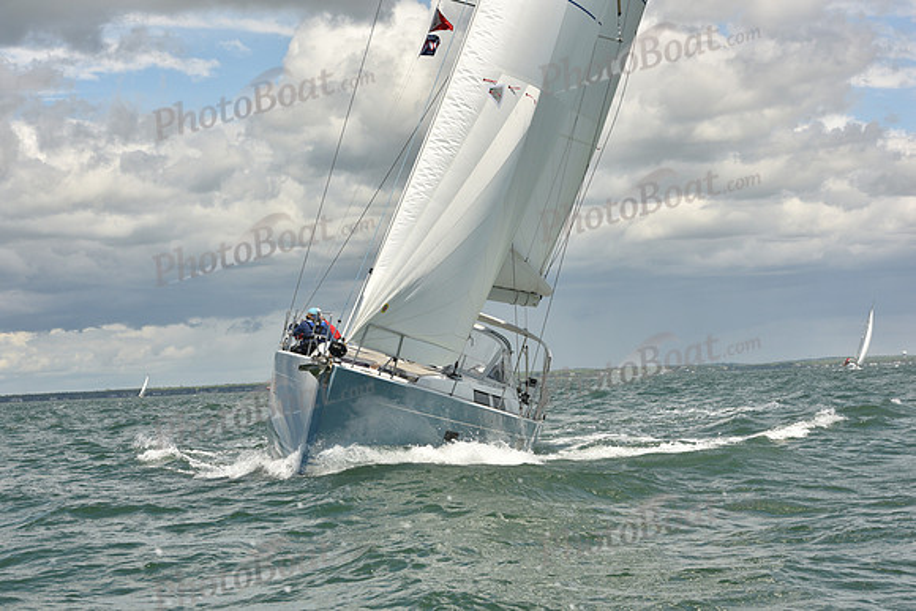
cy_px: 306
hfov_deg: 23.9
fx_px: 2163
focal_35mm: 85
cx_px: 458
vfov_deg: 16.1
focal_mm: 85
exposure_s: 1/800
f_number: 11
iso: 320
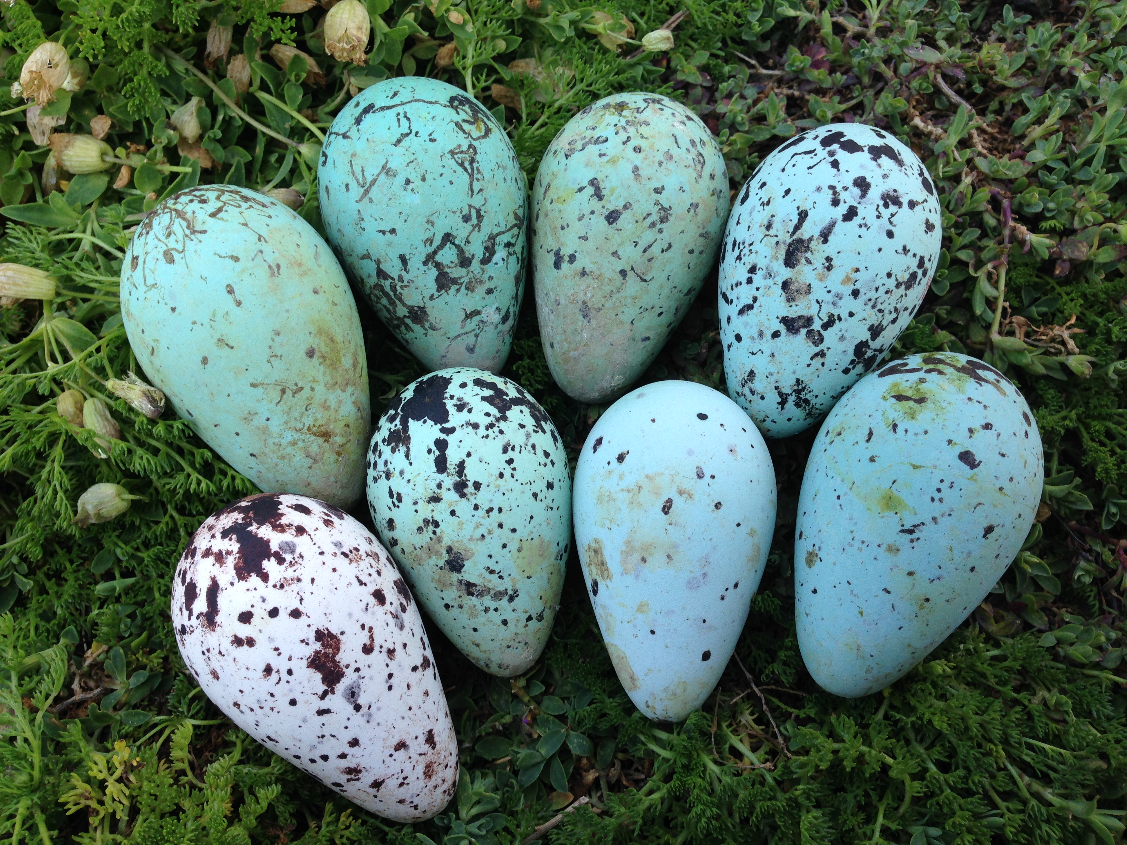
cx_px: 564
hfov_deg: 55.4
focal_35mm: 33
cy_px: 422
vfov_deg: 42.9
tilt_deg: -54.7
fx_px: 1074
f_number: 2.4
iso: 50
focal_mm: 4.12
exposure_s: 1/203
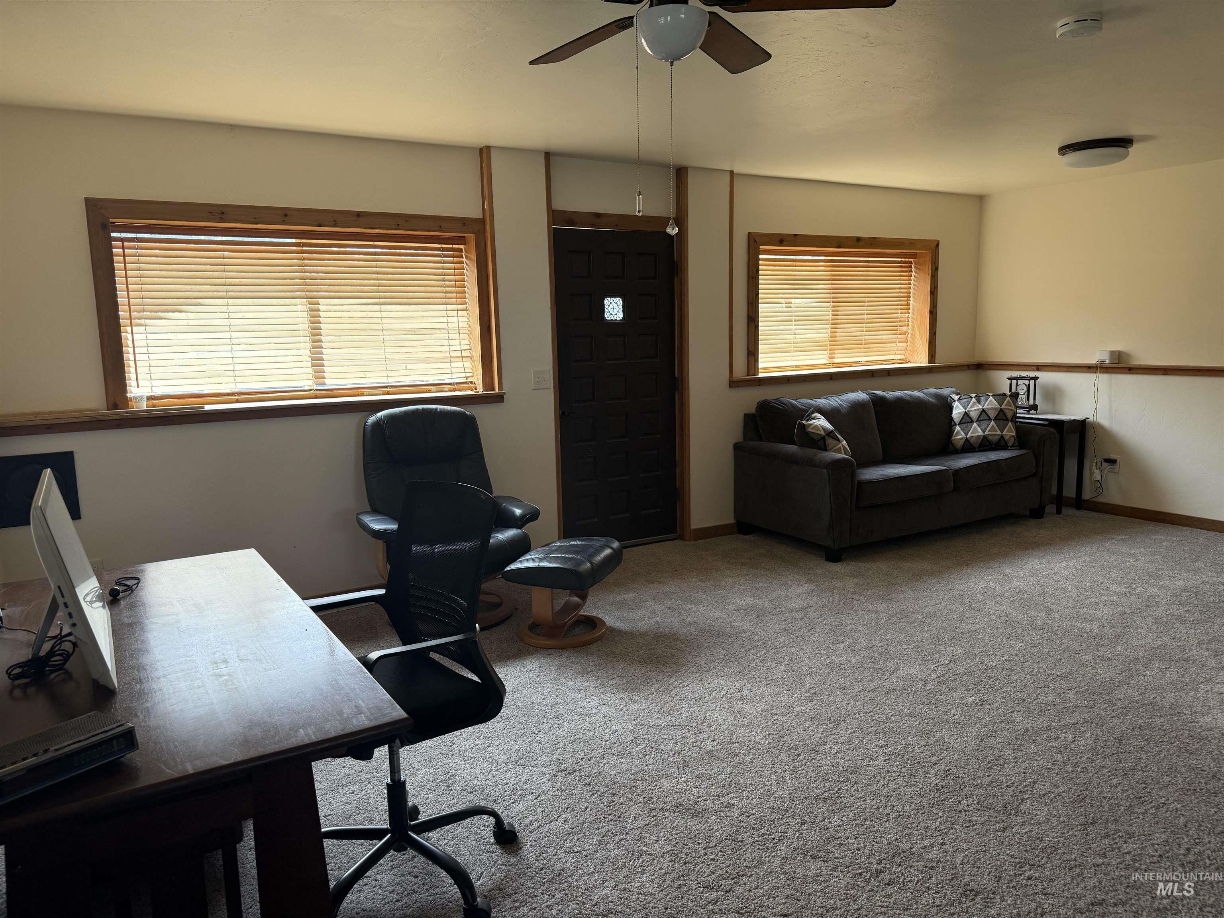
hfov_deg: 71.6
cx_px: 612
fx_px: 849
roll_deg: +1.4
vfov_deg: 56.8
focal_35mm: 24
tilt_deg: -8.5
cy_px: 459
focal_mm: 6.76
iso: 160
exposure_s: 1/227
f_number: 1.78
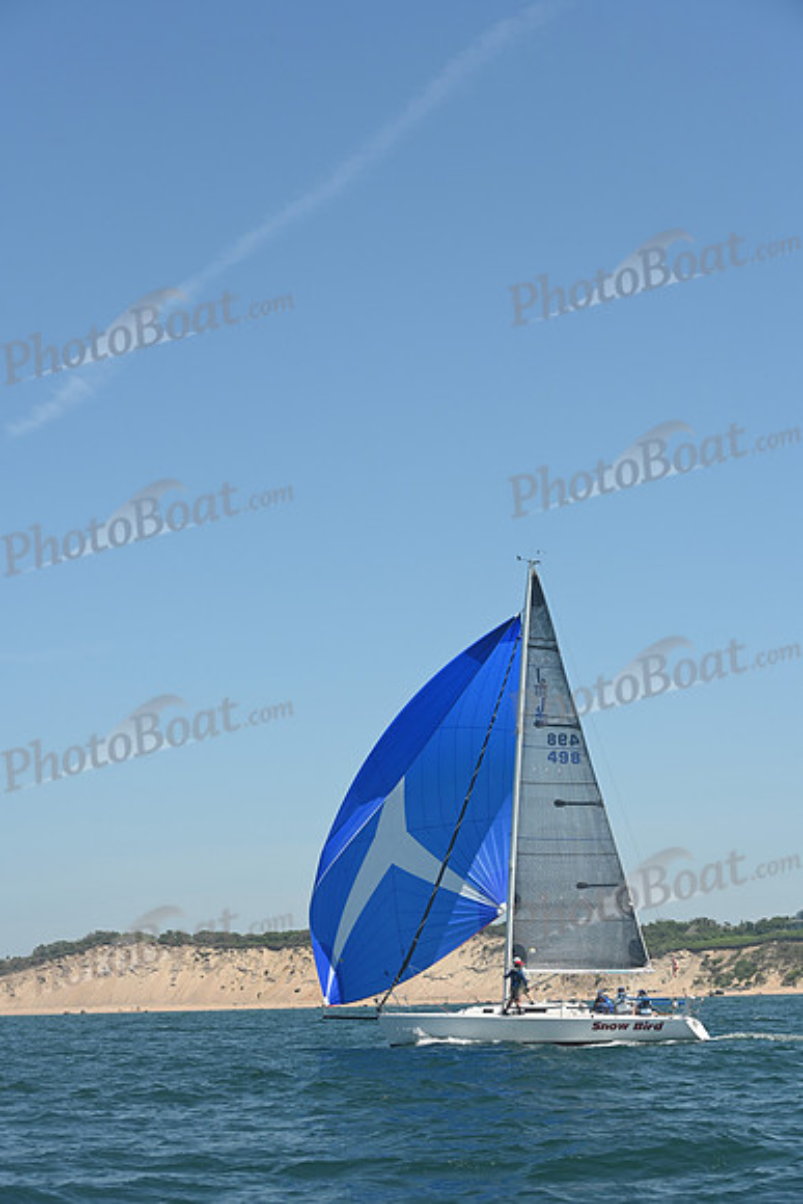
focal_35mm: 70
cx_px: 402
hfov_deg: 19.5
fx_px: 2341
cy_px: 602
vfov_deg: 28.8
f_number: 8
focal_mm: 70
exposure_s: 1/1000
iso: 320
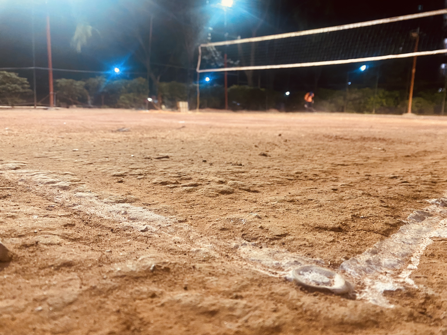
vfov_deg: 53.1
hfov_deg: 67.3
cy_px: 168
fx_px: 336
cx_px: 224
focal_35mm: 26
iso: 400
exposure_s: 1/50
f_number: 1.8
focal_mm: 4.25
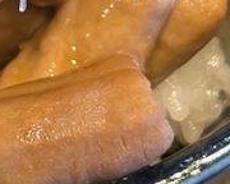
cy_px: -193
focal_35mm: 289
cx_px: -56
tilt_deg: -59.8
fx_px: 1967
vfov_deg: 5.2
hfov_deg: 6.6
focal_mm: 5.96
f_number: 1.6
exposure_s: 1/50
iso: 50
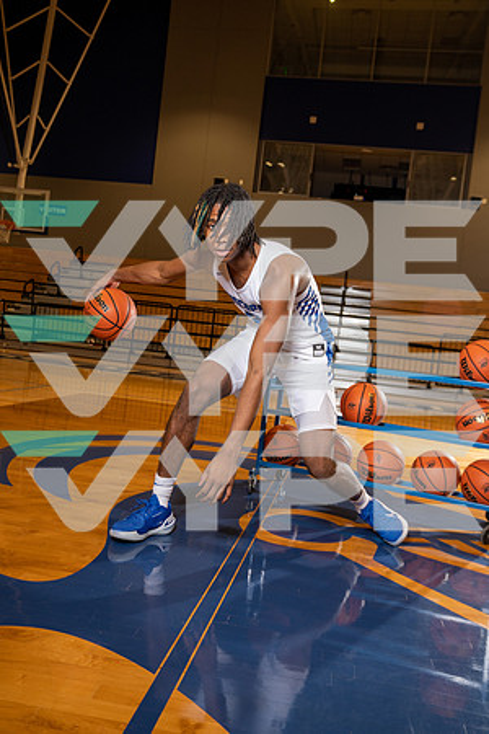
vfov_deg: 58.7
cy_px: 367
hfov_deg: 41.1
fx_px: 652
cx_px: 244
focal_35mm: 32
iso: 400
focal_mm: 32
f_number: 4.5
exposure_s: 1/250
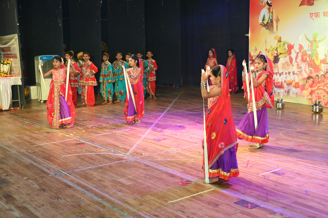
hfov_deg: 45.5
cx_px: 164
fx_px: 391
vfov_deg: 31.1
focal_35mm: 43
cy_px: 109
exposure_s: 1/125
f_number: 5.6
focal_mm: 43
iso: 1600
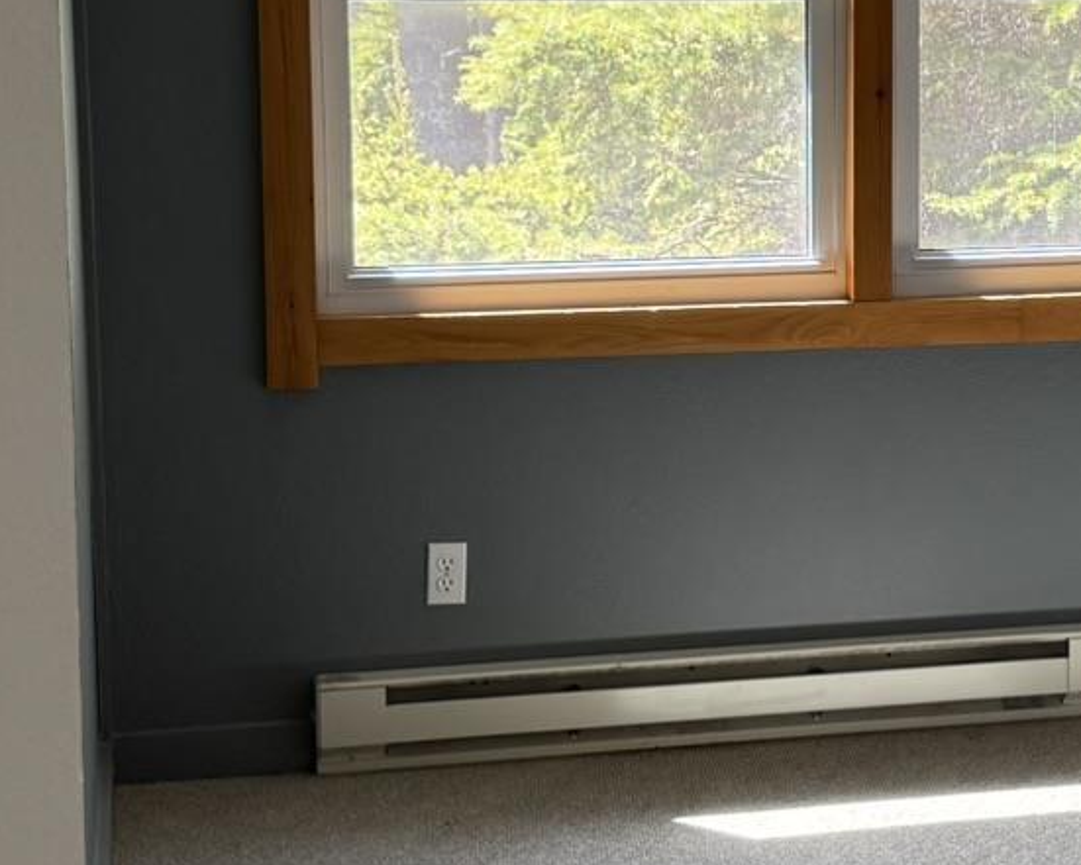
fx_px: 2784
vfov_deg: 17.6
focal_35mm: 87
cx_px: 922
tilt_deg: -7.8
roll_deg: -0.1
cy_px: 261
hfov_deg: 21.6
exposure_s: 1/120
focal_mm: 6.76
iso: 125
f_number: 1.78
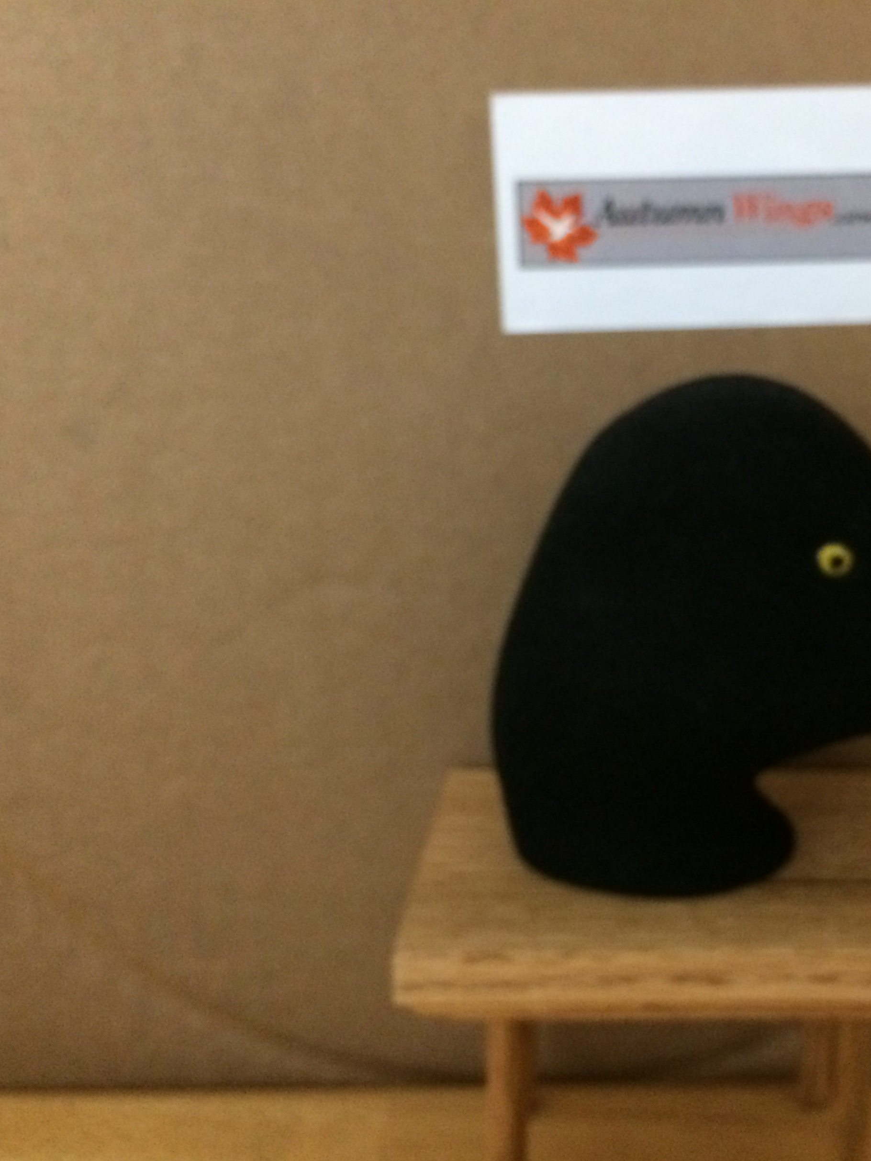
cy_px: 583
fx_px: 1309
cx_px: 681
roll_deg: -0.4
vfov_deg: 47.9
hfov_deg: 35.8
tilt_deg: -16.0
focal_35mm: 39
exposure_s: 1/15
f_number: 2.2
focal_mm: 4.15
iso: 400
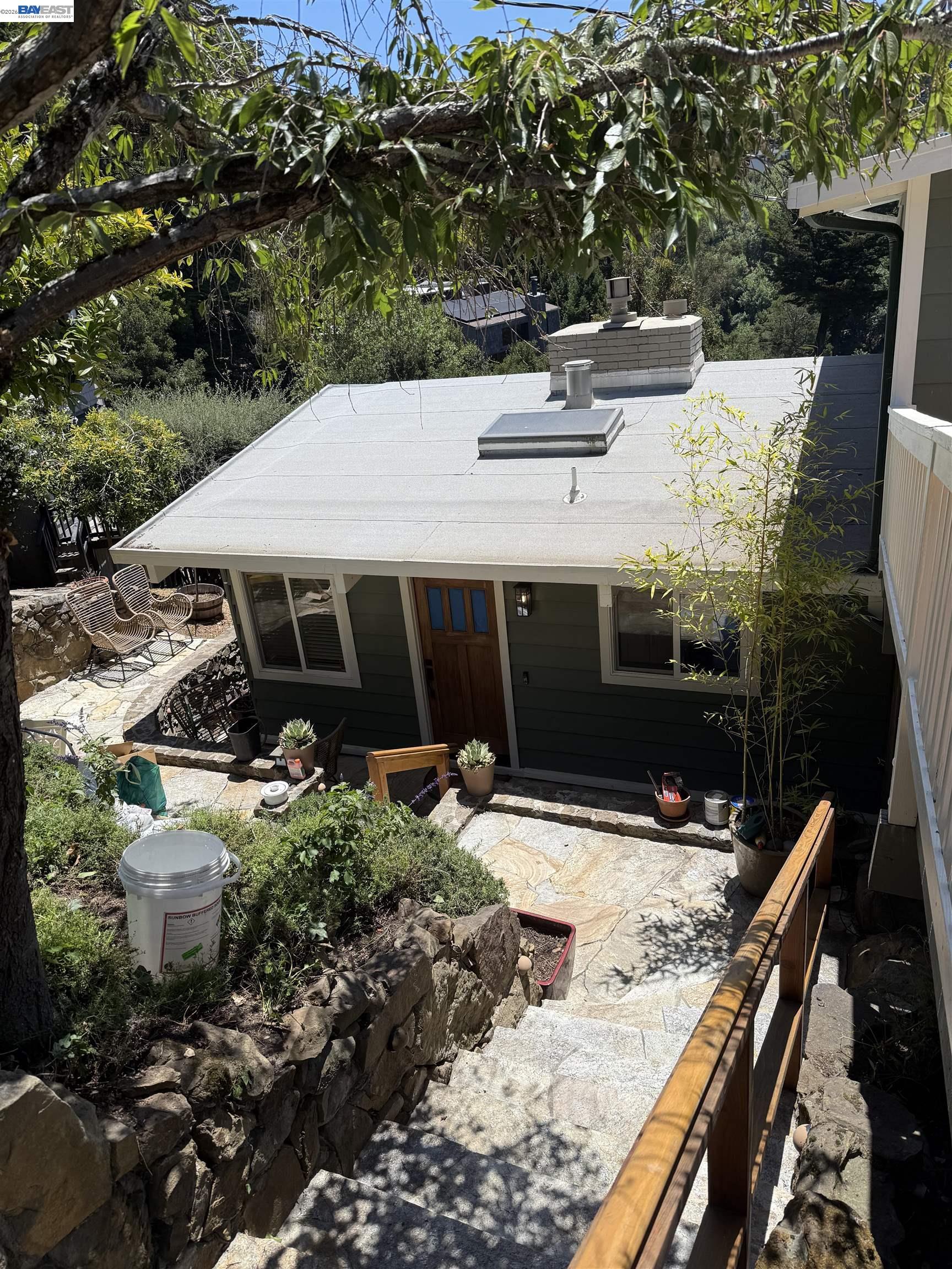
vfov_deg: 71.6
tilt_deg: -23.2
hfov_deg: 56.8
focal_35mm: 24
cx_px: 476
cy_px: 634
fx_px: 880
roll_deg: +6.8
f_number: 1.78
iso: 80
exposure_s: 1/4167
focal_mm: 6.76
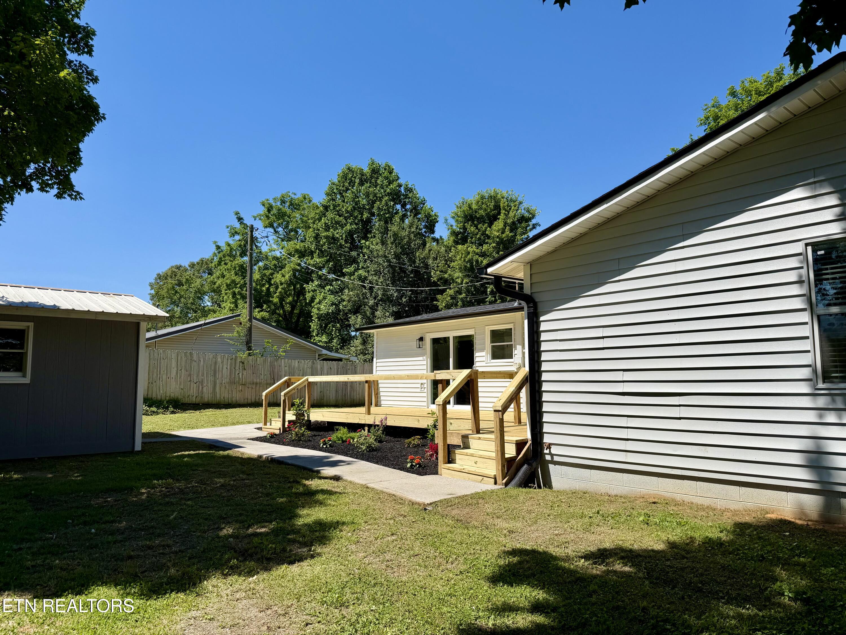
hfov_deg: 71.6
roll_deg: +1.2
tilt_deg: +5.3
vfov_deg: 56.8
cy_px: 318
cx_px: 423
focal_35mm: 24
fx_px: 587
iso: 80
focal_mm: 6.76
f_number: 1.78
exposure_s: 1/5714
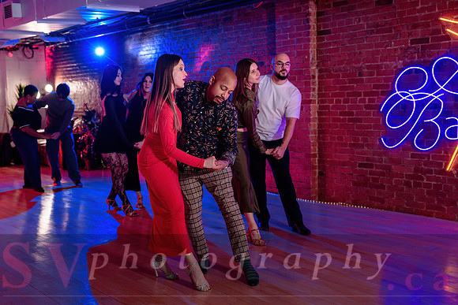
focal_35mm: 44
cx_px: 199
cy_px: 152
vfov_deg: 30.5
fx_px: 561
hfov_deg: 44.3
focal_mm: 39
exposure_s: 1/200
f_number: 2.8
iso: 500
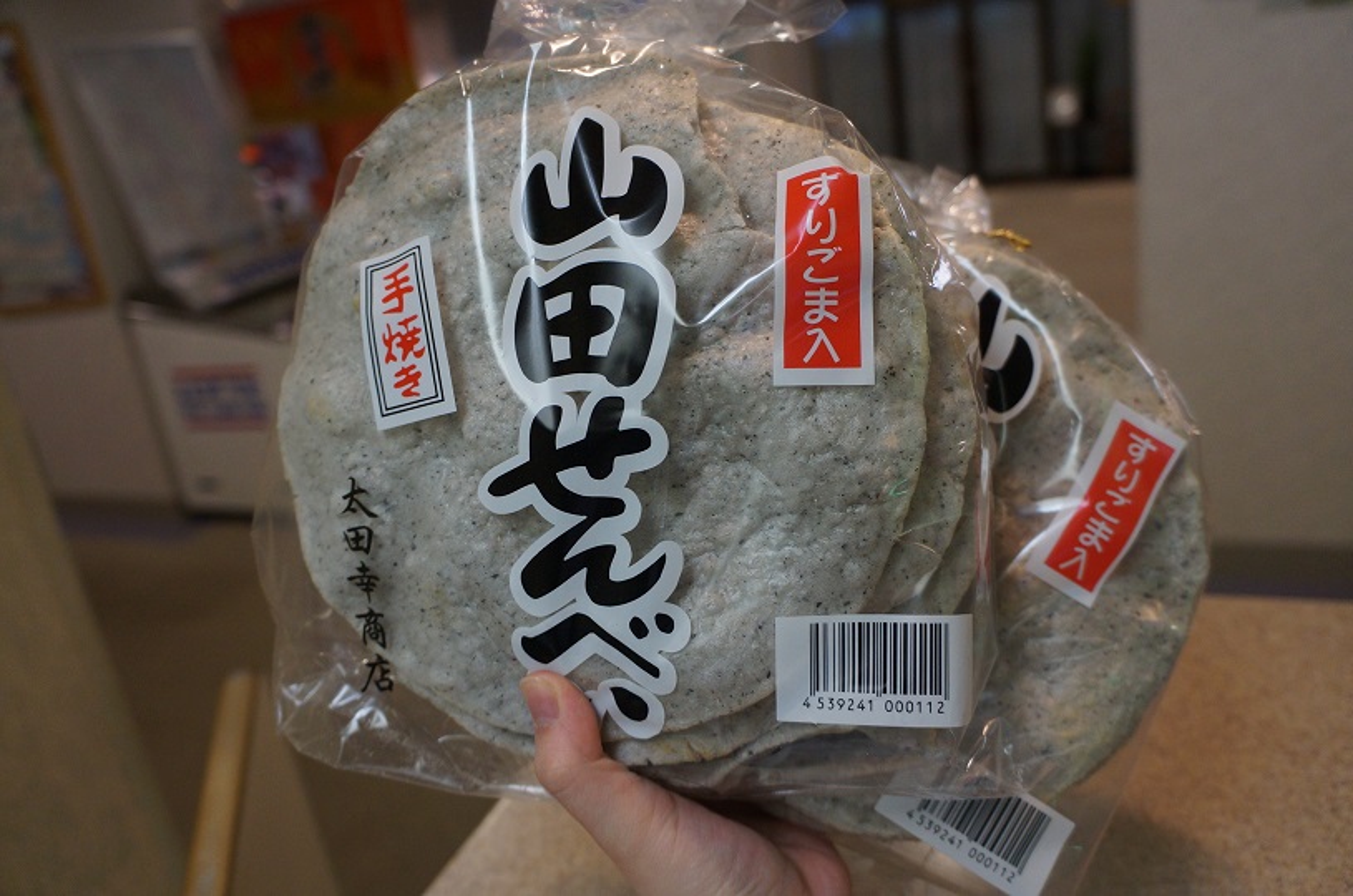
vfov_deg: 47.7
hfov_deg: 67.5
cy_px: 448
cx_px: 676
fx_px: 1013
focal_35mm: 27
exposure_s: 1/160
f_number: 4
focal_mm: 18
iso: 1000
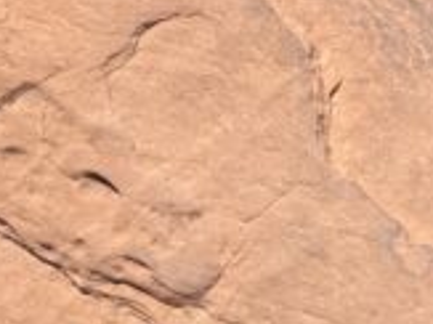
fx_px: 1412
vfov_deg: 12.0
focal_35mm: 113
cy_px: -268
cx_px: 1004
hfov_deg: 13.4
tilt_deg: -18.8
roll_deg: +1.6
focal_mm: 6.76
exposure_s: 1/3021
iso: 80
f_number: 1.78
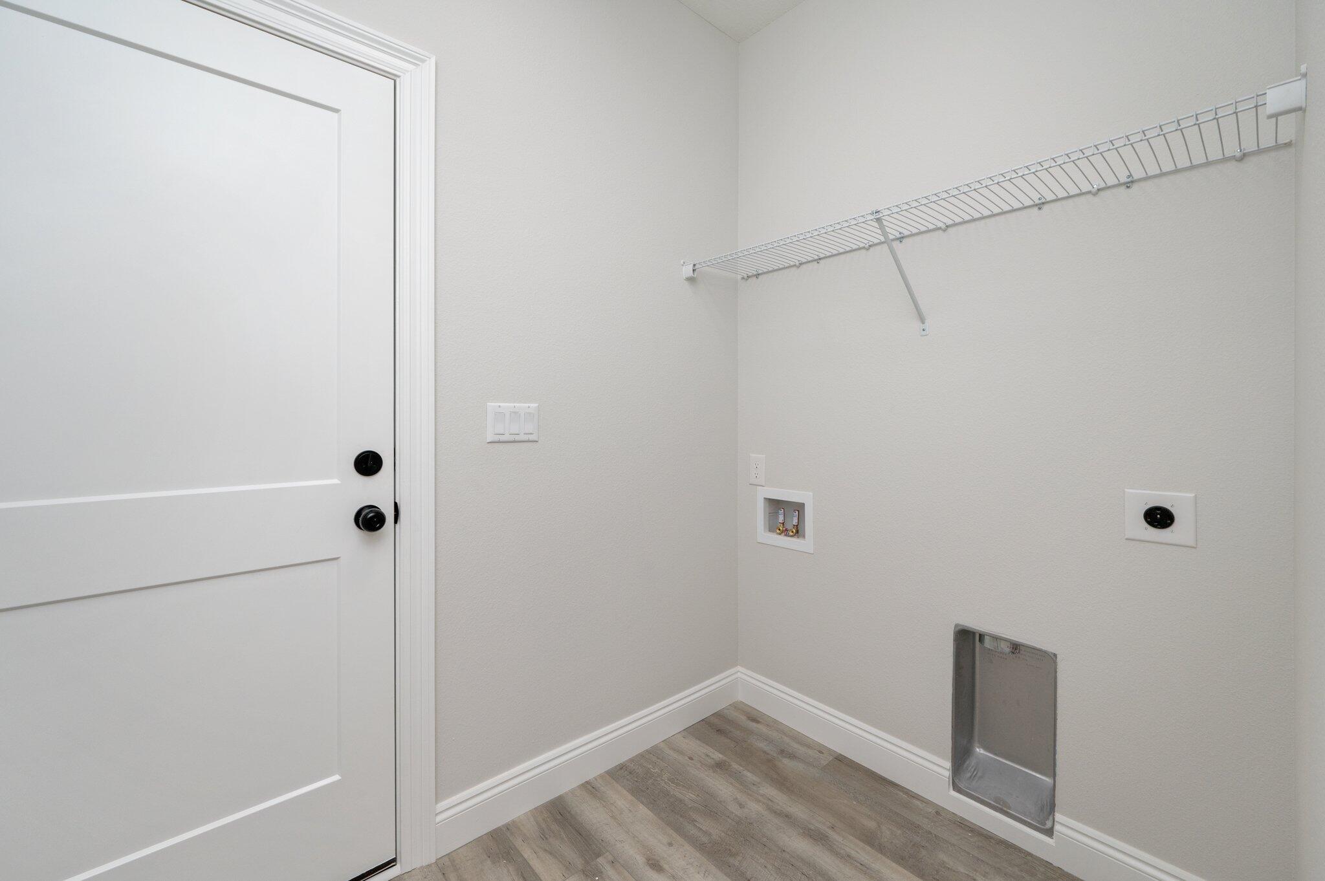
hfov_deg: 104.3
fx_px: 515
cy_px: 440
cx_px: 662
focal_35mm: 14
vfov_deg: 81.1
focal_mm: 14
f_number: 9
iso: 320
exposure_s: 1/60
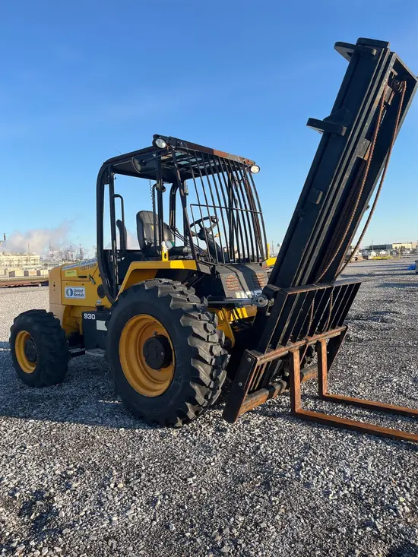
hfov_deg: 53.1
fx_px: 418
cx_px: 209
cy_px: 278
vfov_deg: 67.3
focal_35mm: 26
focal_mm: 5.1
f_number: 1.6
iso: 50
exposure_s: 1/1441
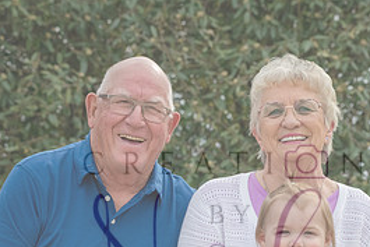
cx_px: 247
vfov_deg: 6.3
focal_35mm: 219
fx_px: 2252
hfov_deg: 9.4
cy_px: 242
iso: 400
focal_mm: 100
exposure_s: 1/640
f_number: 8
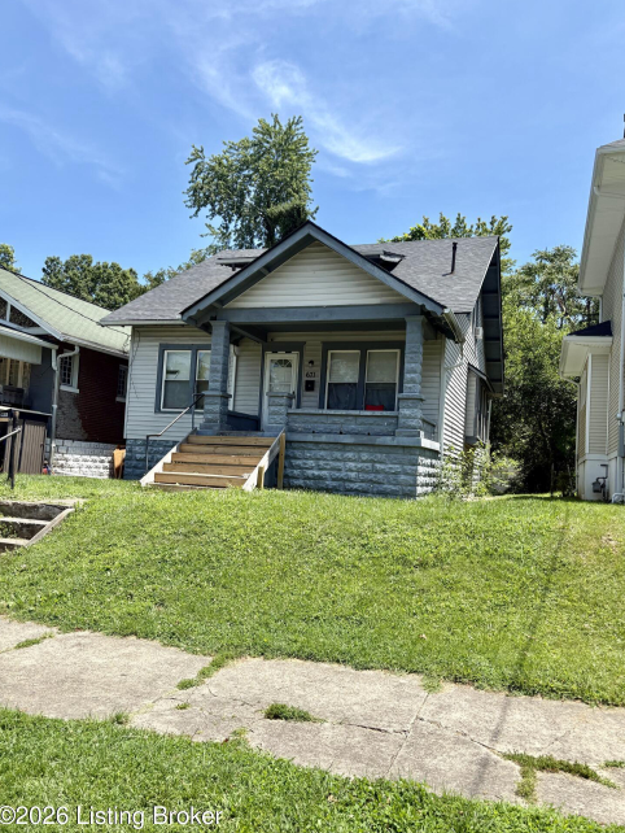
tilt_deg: +0.0
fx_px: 650
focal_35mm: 27
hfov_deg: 51.4
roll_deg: +0.2
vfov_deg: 65.3
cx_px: 319
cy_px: 422
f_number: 1.6
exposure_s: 1/1953
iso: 50
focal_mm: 5.96
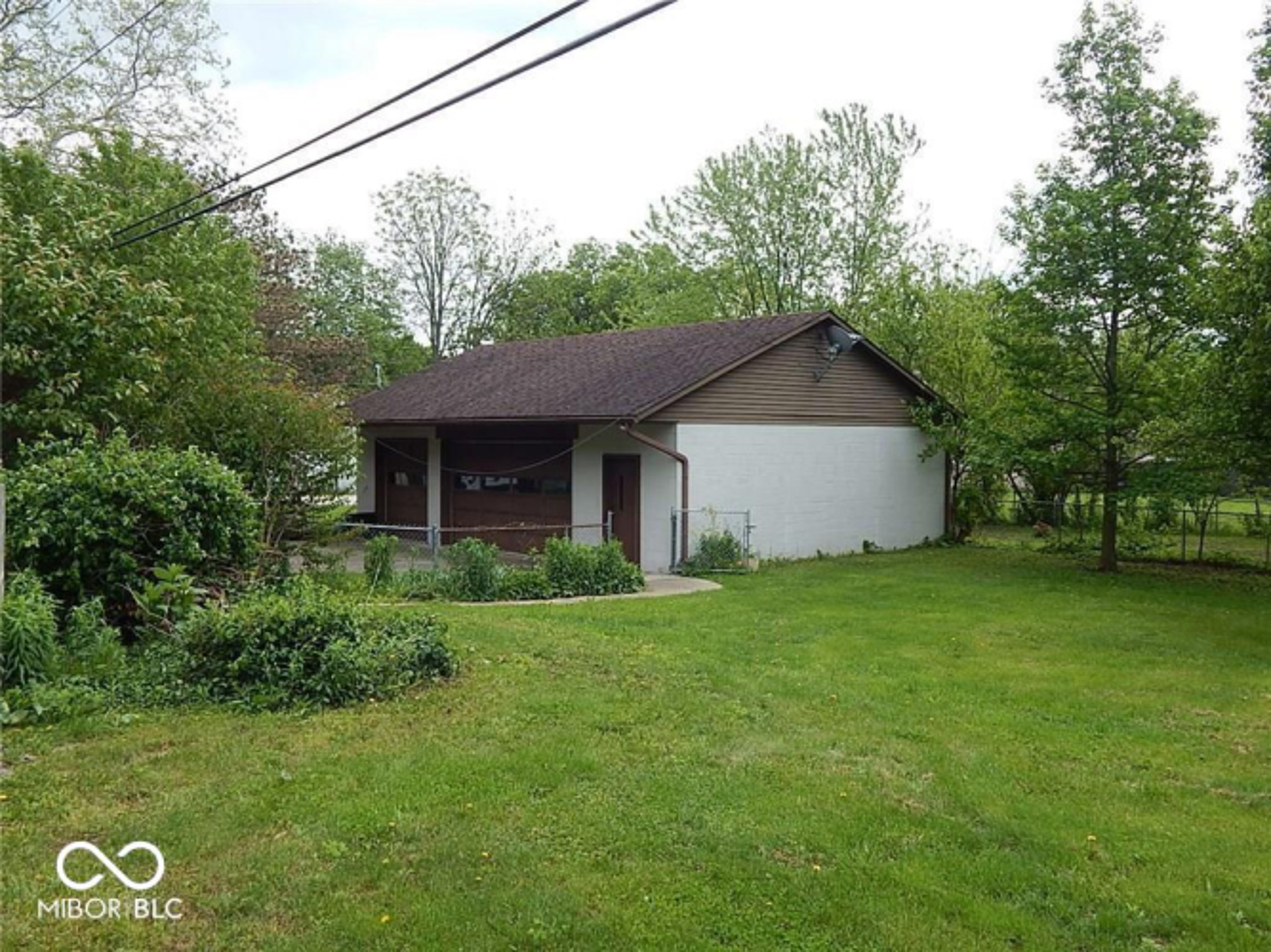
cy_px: 476
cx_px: 636
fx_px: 1138
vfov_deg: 45.4
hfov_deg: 58.4
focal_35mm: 31
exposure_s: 1/1000
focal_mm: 5.6
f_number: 3.2
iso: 125
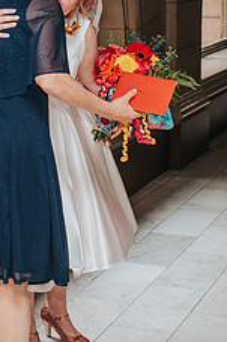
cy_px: 63
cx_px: 62
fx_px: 985
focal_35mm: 104
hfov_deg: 13.1
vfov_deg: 19.4
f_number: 4
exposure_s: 1/160
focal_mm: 35
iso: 720
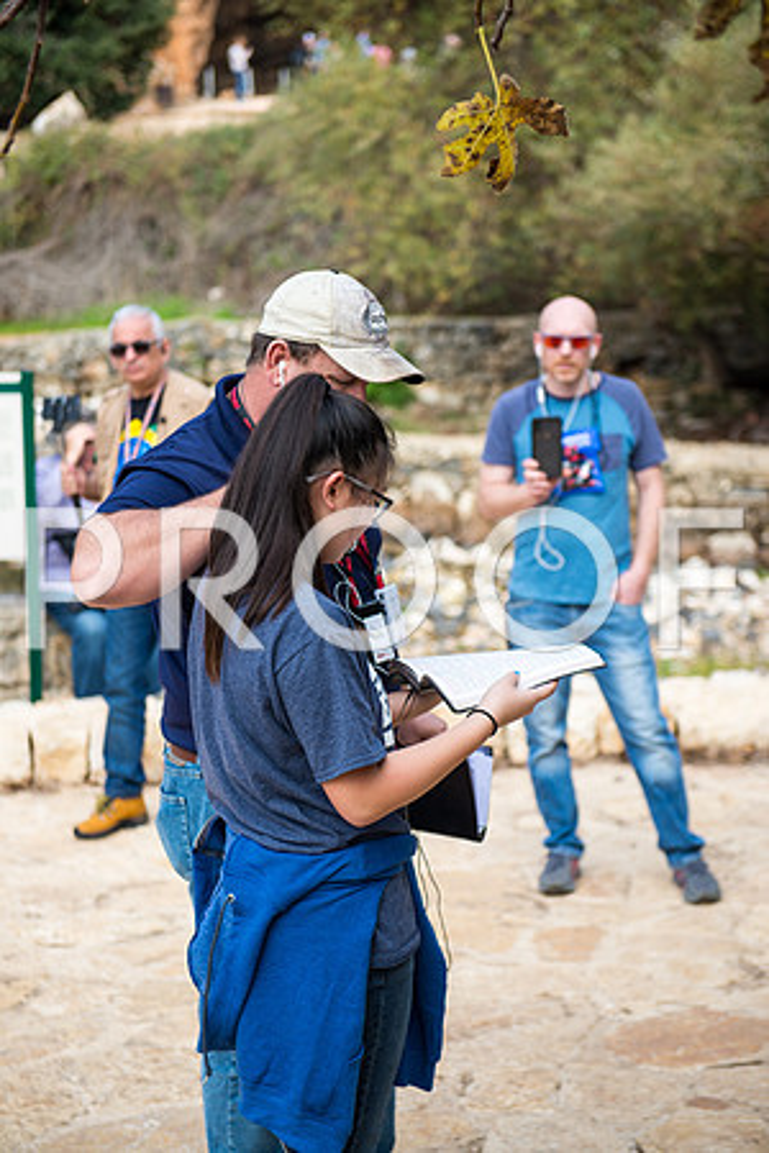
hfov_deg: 19.5
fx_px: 2243
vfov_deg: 28.8
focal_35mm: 70
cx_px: 384
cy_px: 576
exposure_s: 1/640
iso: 100
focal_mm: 70
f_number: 2.8
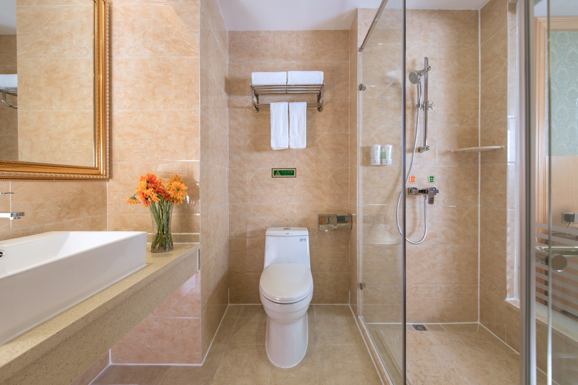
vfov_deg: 81.2
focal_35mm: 14
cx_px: 289
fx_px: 225
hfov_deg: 104.2
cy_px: 192
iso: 200
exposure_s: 1/8
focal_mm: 14
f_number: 10
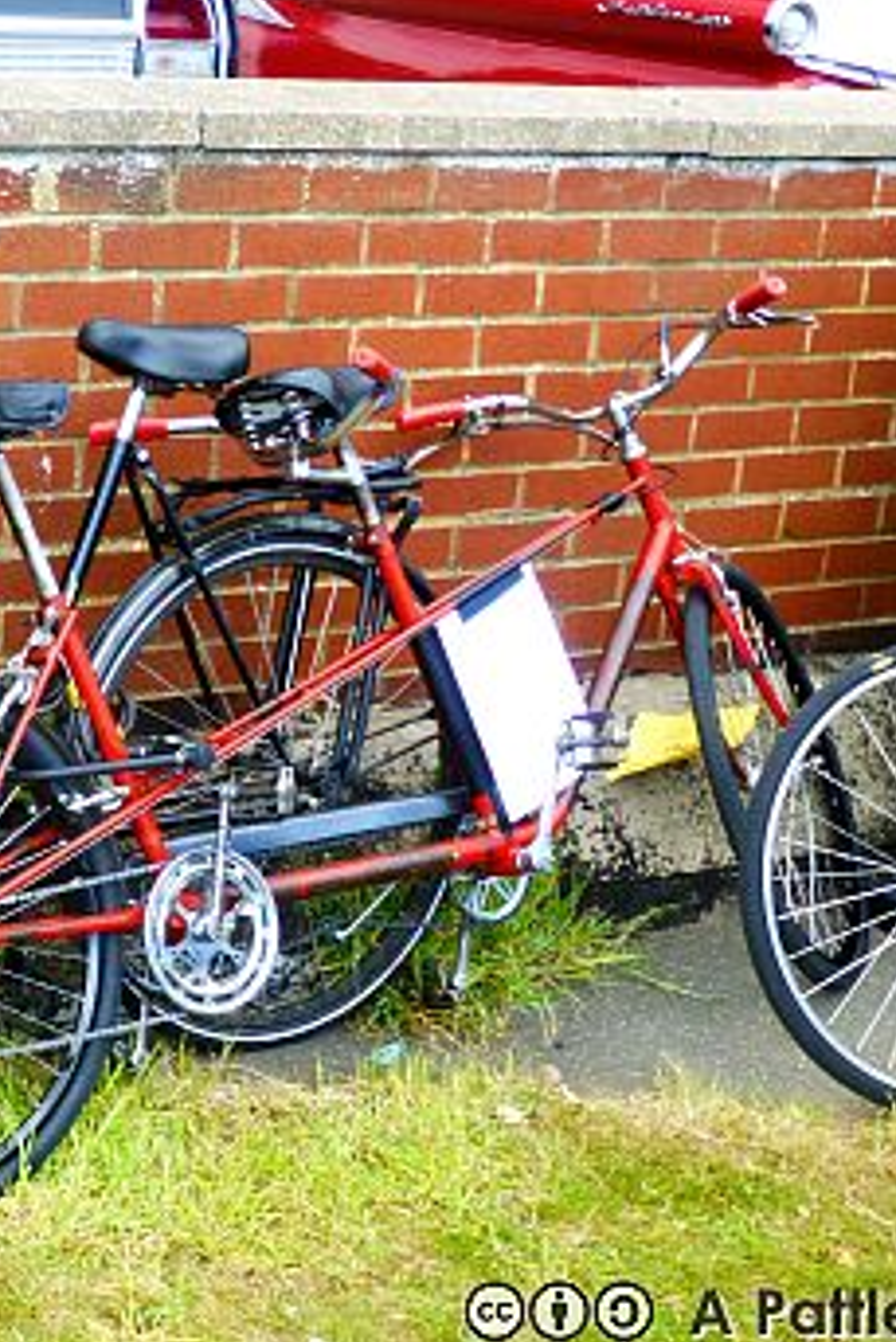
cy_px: 677
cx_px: 31
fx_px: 2163
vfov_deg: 34.5
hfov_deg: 22.6
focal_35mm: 58
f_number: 3.9
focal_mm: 7.4
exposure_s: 1/125
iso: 100
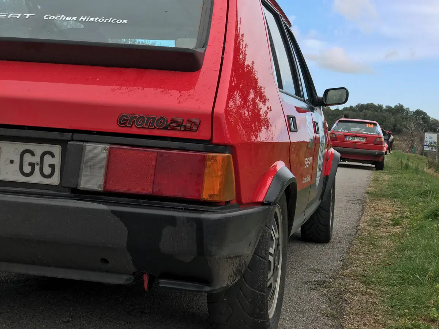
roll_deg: -2.9
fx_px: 723
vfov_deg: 25.7
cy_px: 164
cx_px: 220
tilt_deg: -2.8
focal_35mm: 57
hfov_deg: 33.8
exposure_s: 1/254
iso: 20
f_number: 2.8
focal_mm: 6.6
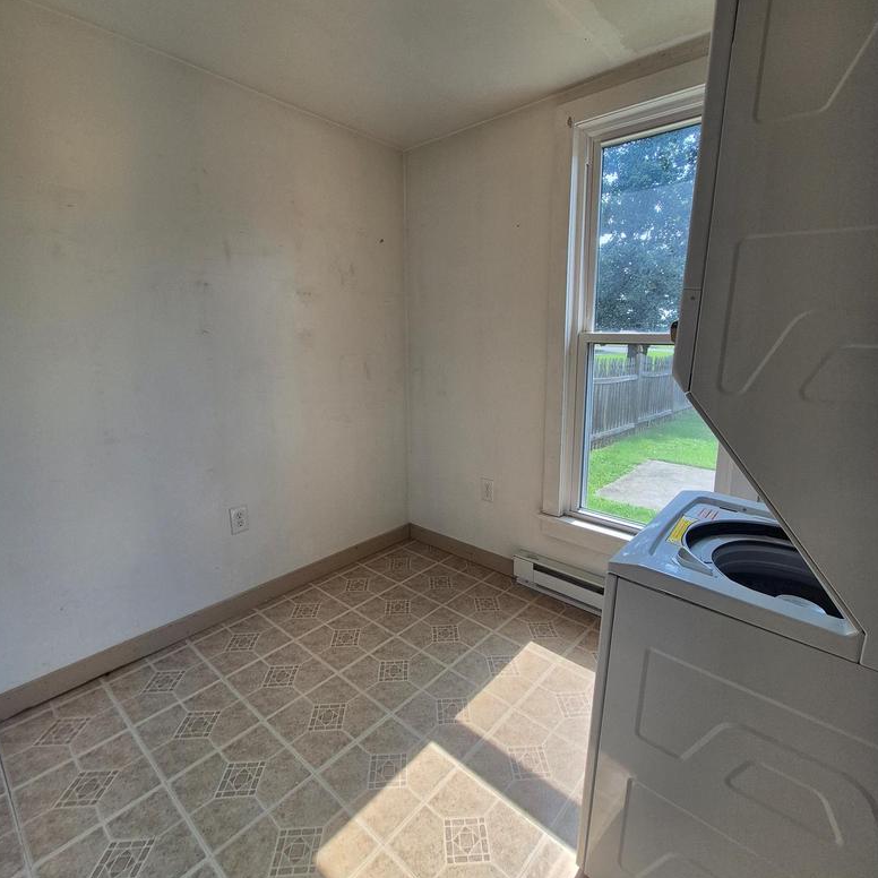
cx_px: 445
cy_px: 423
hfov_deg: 87.4
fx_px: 459
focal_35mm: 16
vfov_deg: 87.4
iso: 50
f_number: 2.2
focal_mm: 1.74
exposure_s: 1/588
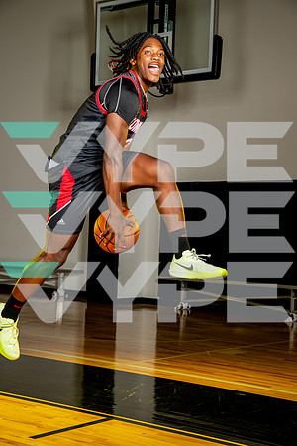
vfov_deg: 28.8
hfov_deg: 19.5
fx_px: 866
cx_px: 148
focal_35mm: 70
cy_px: 223
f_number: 8
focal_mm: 70
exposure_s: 1/125
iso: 100
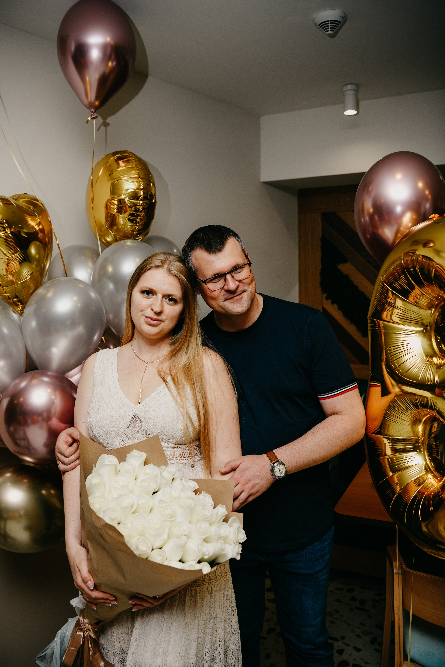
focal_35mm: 32
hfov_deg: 41.1
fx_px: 593
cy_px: 334
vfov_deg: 58.7
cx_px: 216
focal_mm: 31
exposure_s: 1/160
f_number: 3.5
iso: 200
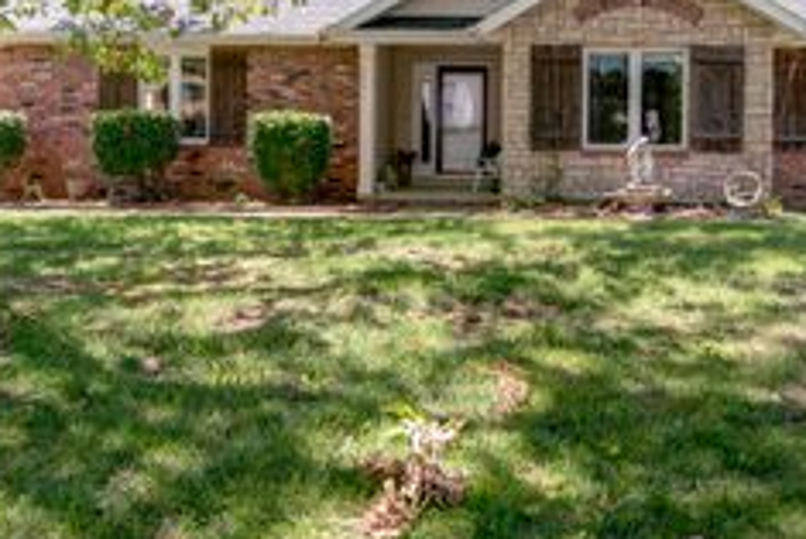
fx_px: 762
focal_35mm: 34
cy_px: 160
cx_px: 487
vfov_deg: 38.3
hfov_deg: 55.3
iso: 100
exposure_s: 1/45
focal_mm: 16
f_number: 6.7
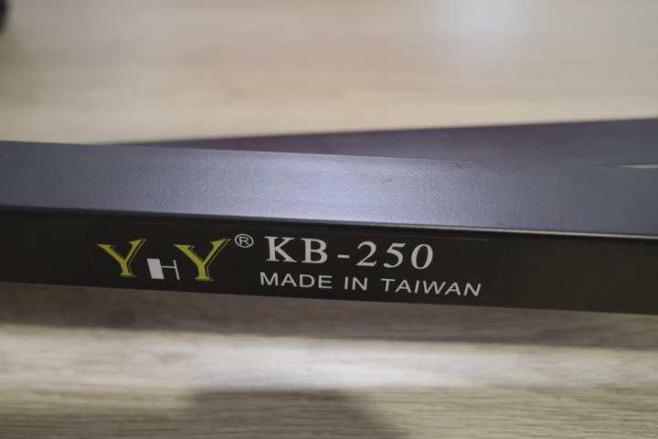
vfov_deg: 46.4
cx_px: 329
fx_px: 512
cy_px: 220
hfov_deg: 65.5
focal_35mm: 28
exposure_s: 1/30
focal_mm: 18.3
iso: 1000
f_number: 2.8
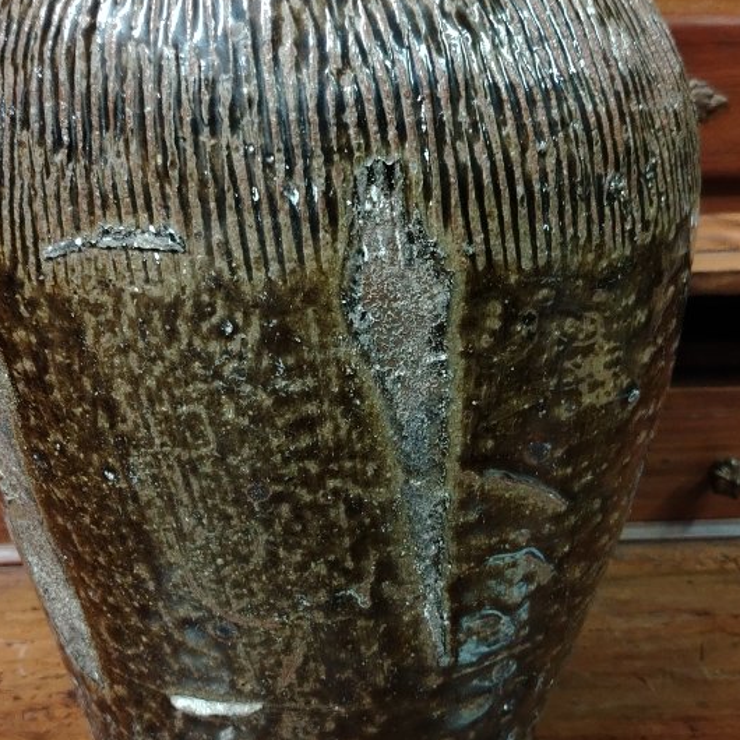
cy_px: 353
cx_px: 330
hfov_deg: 35.3
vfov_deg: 35.3
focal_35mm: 48
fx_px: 1161
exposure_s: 1/25
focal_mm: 5.25
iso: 2494
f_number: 1.75
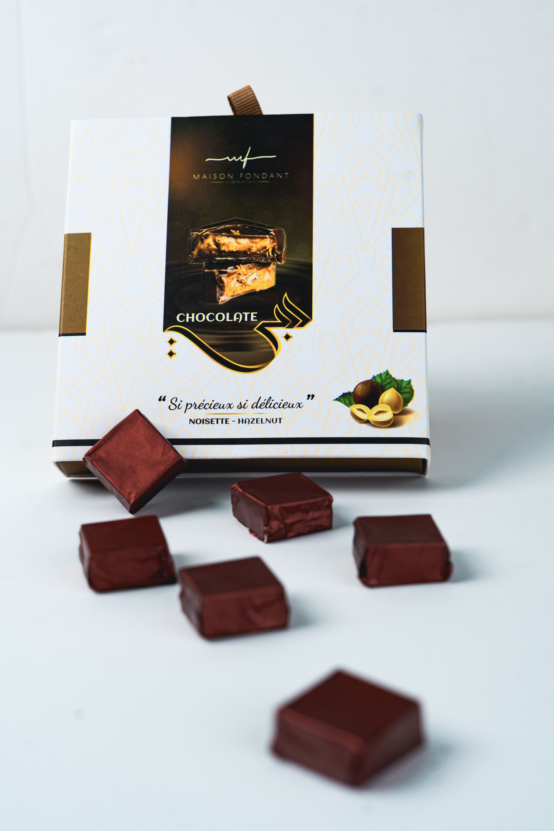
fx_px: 1154
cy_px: 416
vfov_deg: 39.6
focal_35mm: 50
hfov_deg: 27.0
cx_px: 277
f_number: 5
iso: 200
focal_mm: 50
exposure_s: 1/60
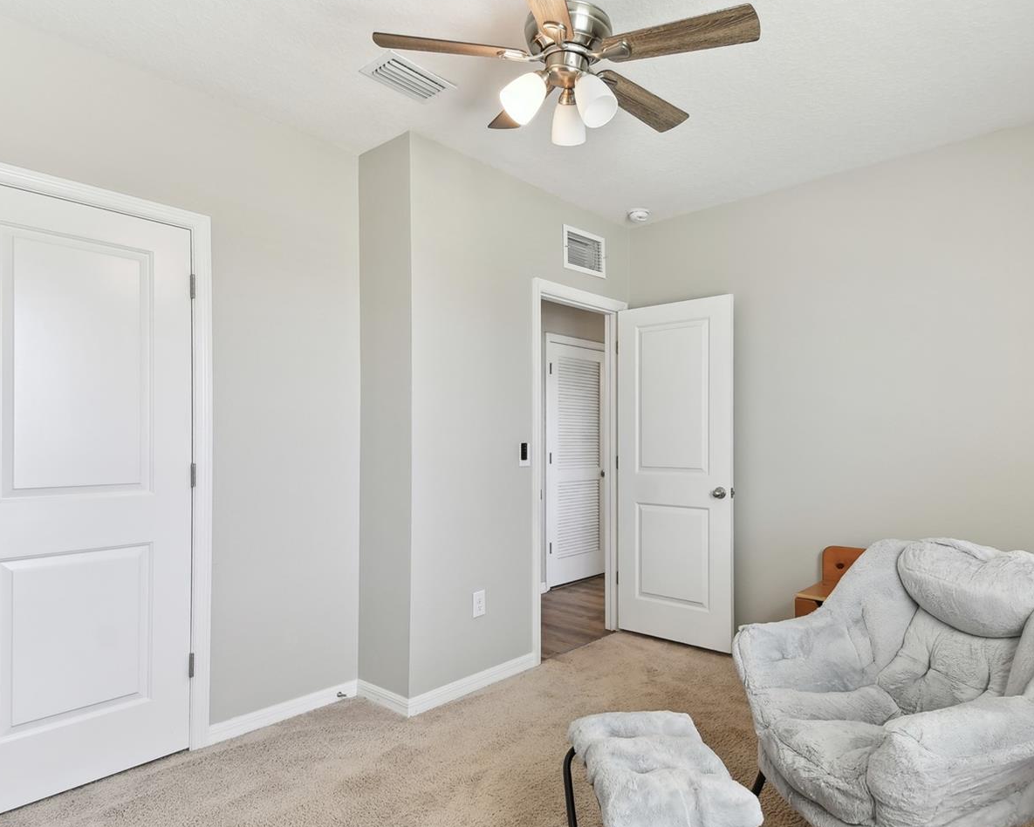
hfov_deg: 83.1
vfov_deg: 70.8
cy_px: 438
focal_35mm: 19
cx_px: 561
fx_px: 581
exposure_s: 1/30
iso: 100
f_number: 7.1
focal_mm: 10
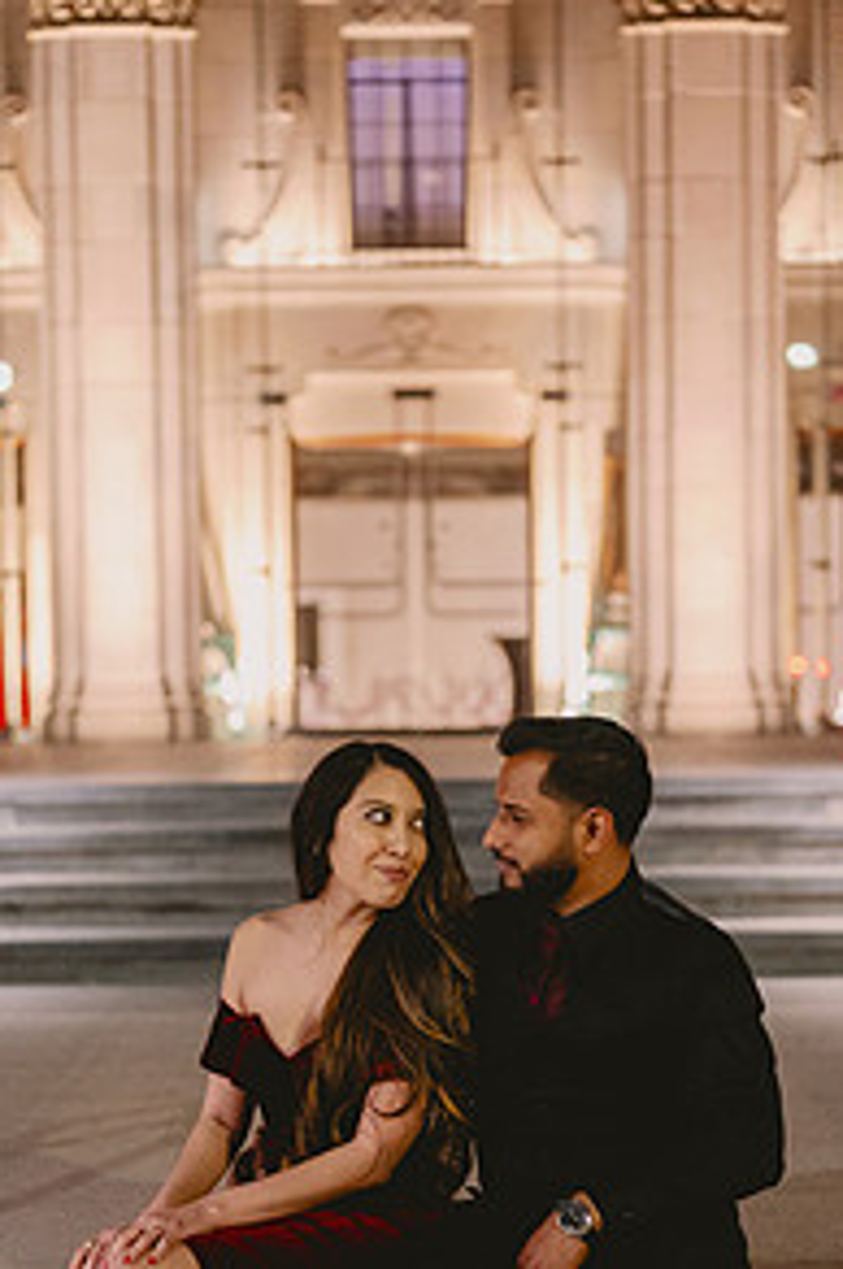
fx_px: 2711
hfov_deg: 17.7
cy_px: 939
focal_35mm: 77
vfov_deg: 26.0
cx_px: 432
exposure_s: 1/320
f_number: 2
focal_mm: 50
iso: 5000
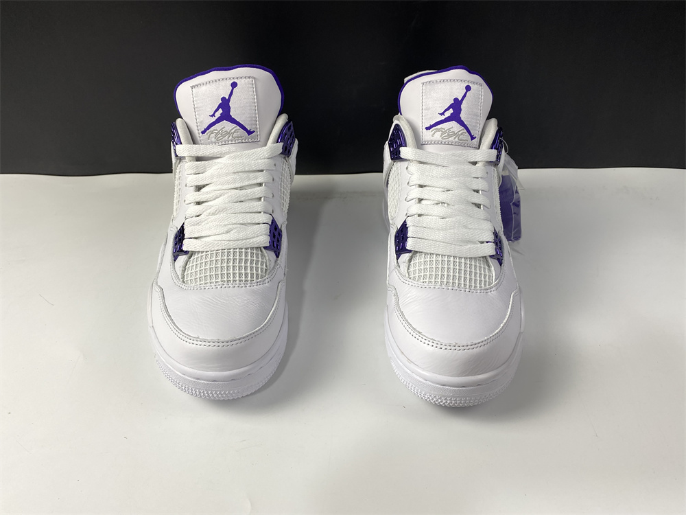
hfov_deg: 67.3
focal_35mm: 26
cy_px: 258
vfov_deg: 53.1
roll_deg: +1.3
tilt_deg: -36.5
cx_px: 343
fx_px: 515
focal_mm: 4.25
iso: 40
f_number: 1.8
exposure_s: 1/100
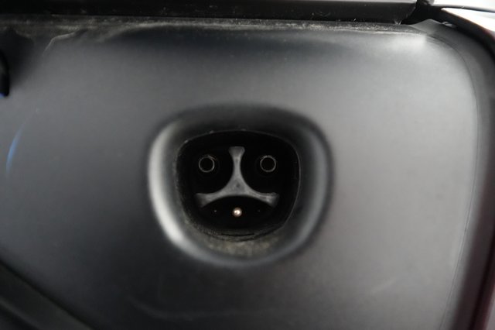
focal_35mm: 25
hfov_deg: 71.5
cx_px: 248
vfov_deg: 51.2
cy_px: 165
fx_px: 344
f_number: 2.8
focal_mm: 25
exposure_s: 1/160
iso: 8000
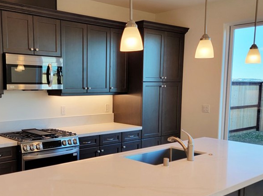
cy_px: 118
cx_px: 96
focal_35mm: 42
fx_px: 318
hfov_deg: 44.5
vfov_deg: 34.1
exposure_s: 1/120
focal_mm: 6.7
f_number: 1.8
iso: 40
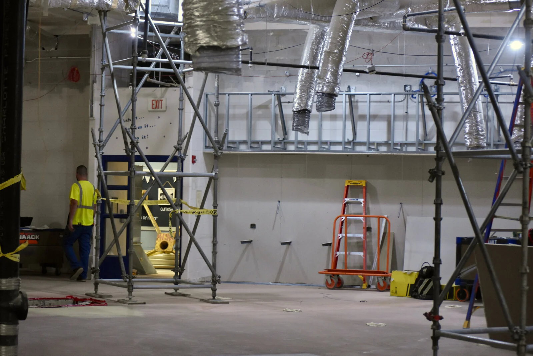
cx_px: 266
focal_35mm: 82
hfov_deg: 24.6
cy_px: 178
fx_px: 1221
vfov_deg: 16.6
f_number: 4
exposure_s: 1/60
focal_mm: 55
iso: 2200
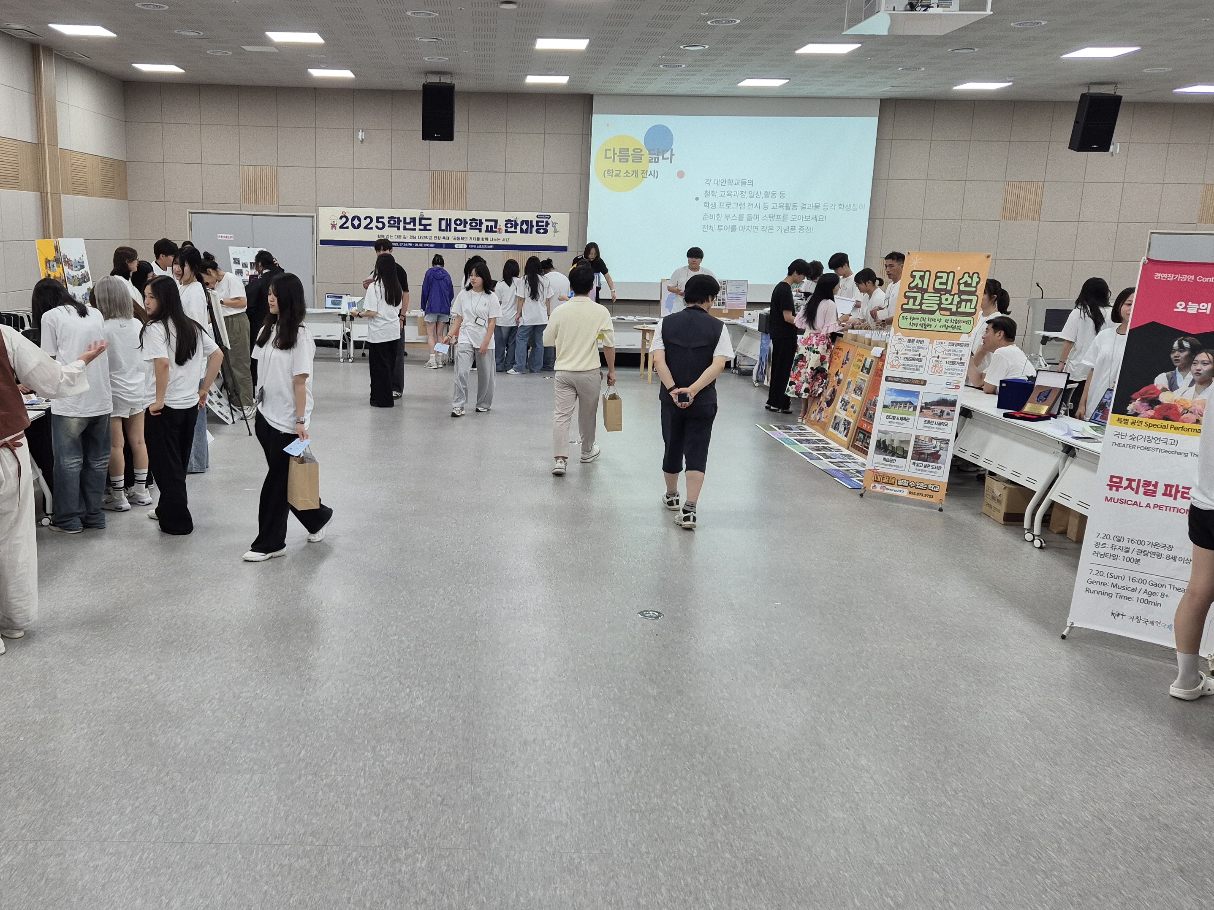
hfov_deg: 56.3
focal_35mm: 32
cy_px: 460
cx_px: 475
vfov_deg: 44.2
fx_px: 1122
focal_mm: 5.4
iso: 100
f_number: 1.8
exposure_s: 1/120
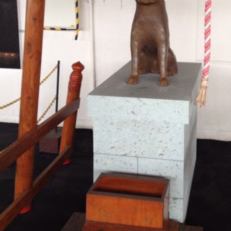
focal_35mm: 60
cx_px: 143
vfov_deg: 28.2
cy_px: 58
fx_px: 453
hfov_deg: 28.5
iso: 80
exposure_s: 1/20
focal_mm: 4.28
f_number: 2.4
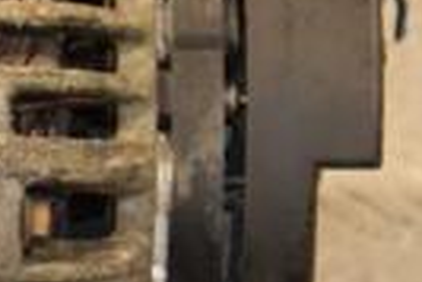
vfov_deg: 3.9
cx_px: -292
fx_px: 4119
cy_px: 155
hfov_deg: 5.8
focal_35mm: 351
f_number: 5
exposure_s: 1/160
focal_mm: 52
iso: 800
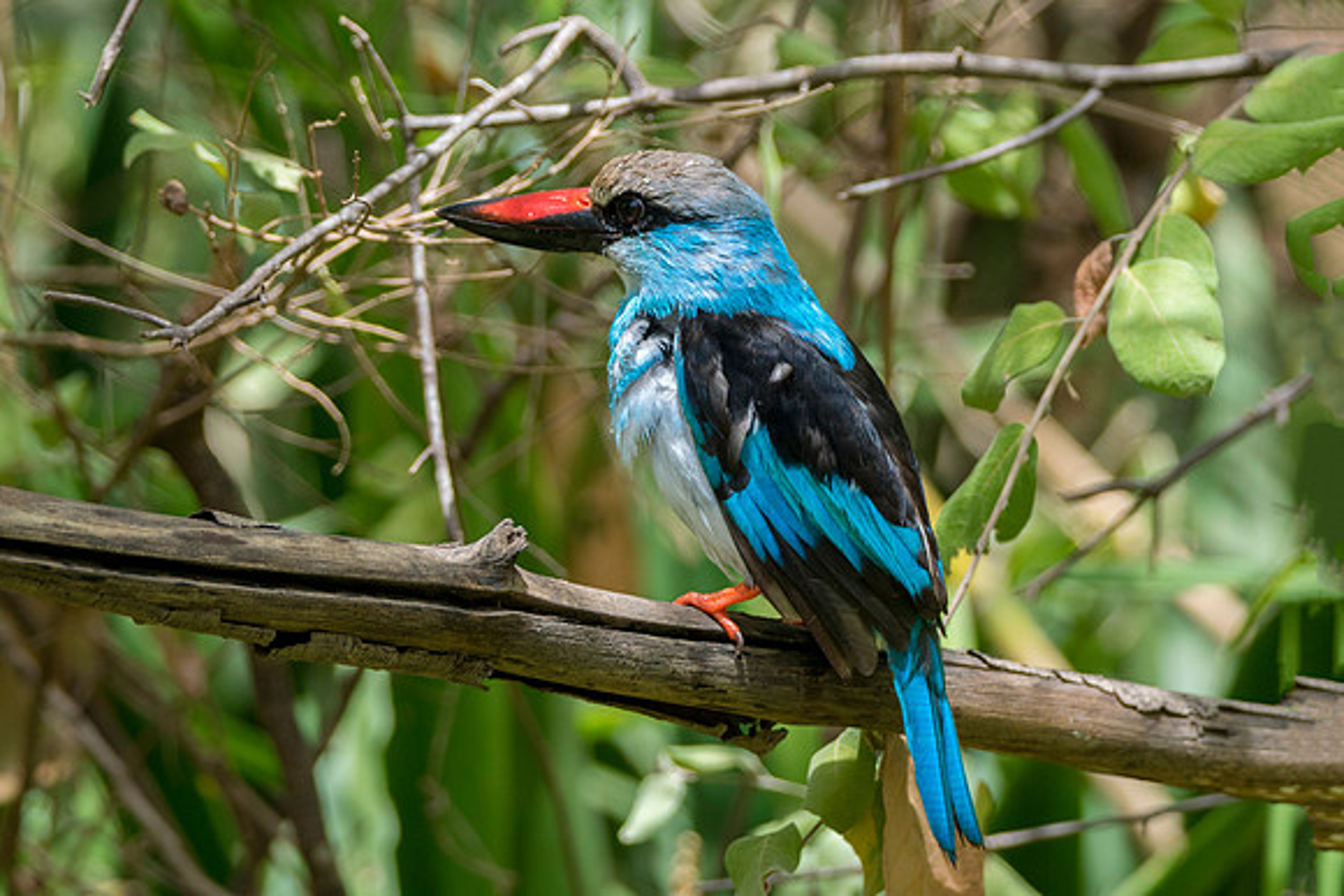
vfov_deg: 2.8
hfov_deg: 4.2
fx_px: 18483
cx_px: 672
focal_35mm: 495
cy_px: 448
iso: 400
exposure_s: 1/250
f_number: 6.3
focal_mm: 330
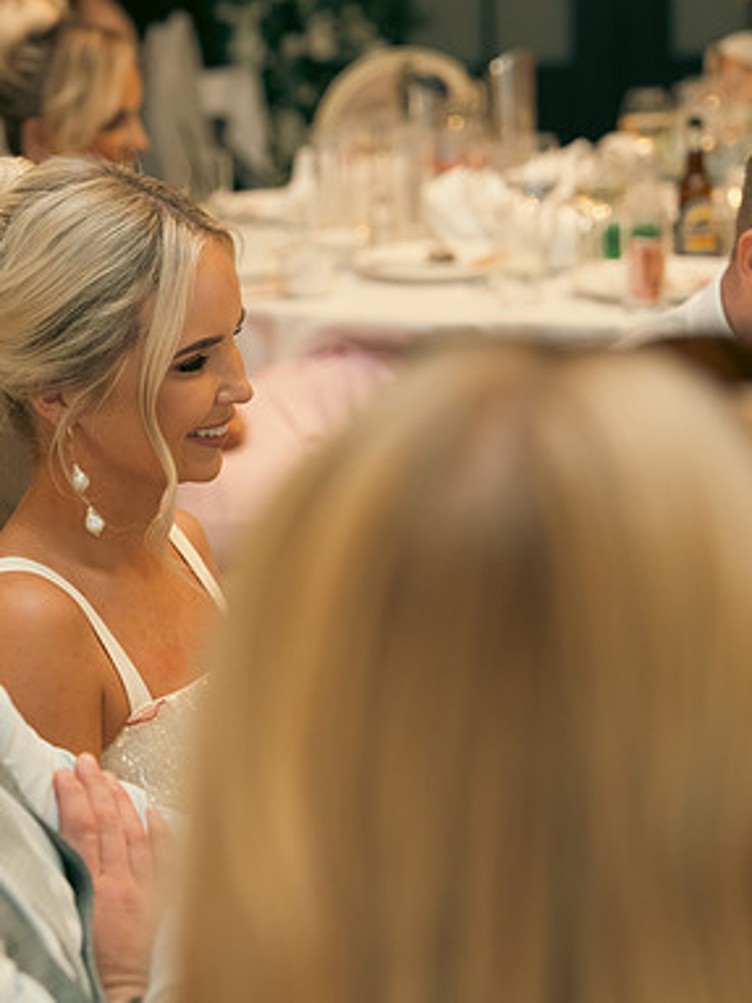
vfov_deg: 19.3
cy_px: 504
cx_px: 152
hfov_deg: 14.4
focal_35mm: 102
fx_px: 2956
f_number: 3.5
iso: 2500
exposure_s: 1/160
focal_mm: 70
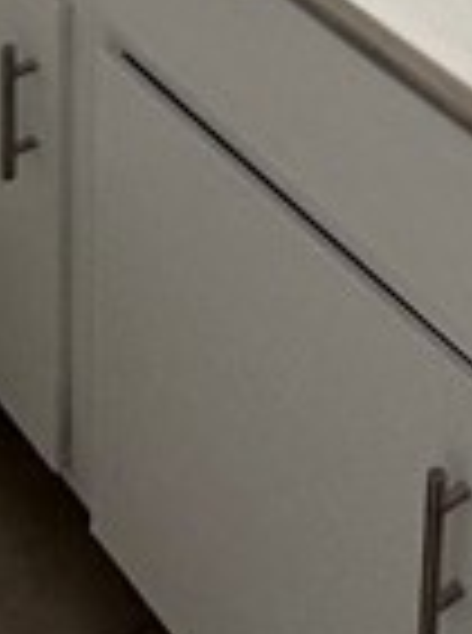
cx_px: 198
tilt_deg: -11.5
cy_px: -634
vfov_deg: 15.4
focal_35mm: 102
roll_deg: -1.6
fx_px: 1863
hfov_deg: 14.4
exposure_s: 1/120
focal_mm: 2.22
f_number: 2.2
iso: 100
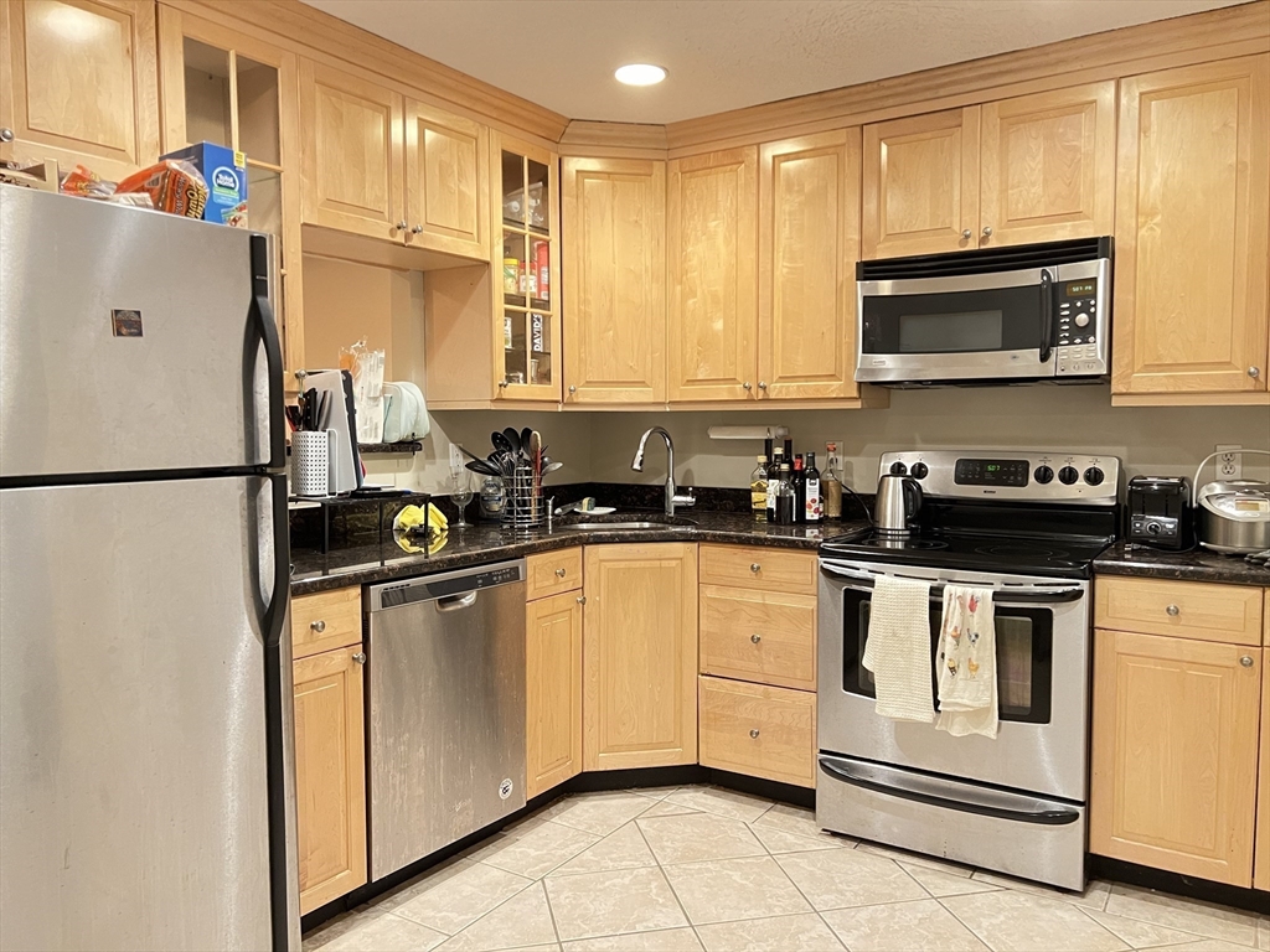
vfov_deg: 53.1
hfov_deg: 67.3
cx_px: 635
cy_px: 476
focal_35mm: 26
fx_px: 954
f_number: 1.5
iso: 640
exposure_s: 1/30
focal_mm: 5.7
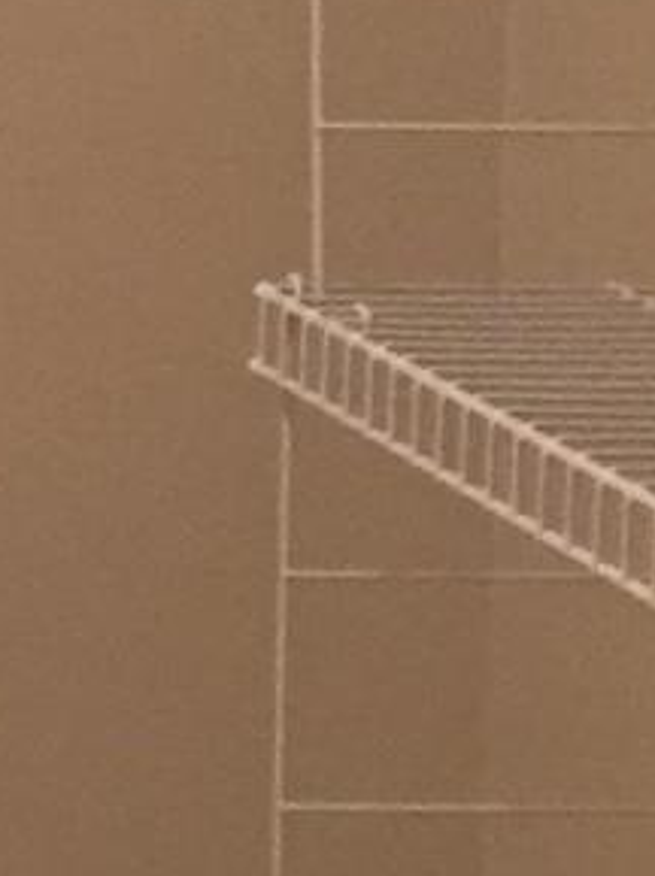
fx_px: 5082
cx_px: -1598
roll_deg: +0.4
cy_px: -212
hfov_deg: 6.5
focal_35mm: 201
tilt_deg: -4.7
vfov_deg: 9.7
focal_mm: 4.15
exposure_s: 1/30
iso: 100
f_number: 2.2
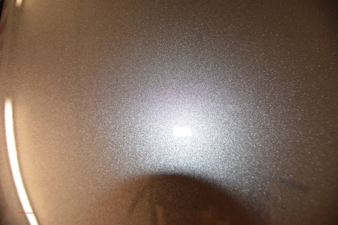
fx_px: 253
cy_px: 112
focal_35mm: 27
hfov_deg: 67.4
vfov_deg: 47.9
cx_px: 169
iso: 400
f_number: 3.5
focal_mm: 18
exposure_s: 1/60
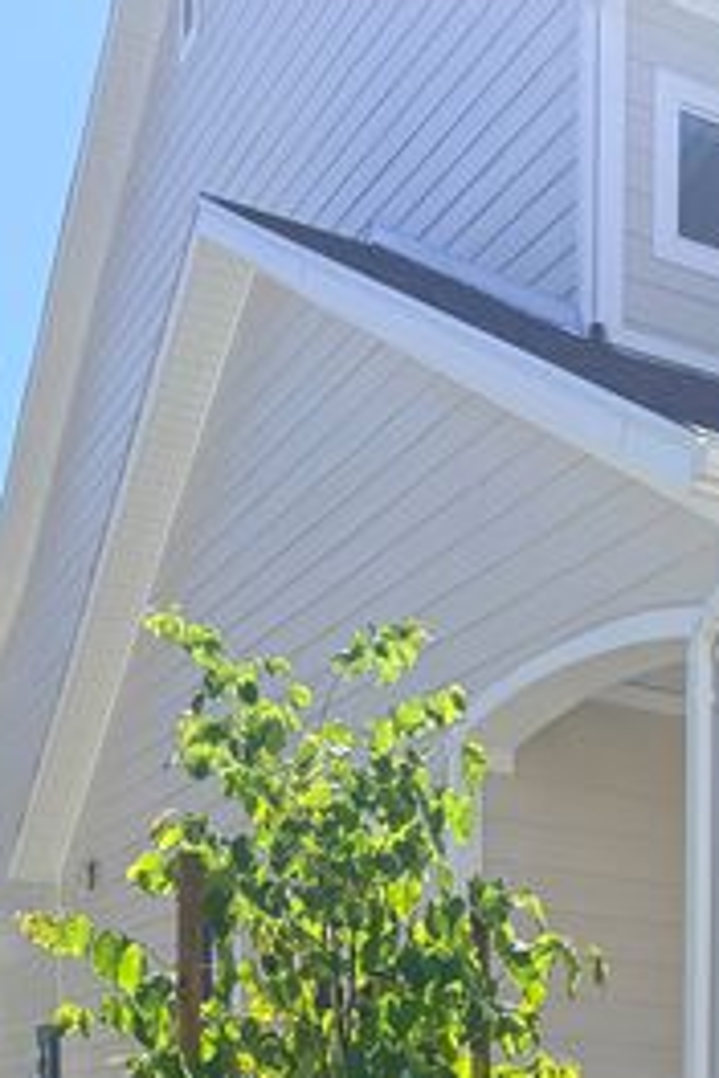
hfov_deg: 19.7
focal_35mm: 63
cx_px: 952
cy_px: 1325
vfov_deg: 27.6
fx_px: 1887
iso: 80
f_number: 1.78
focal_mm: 6.76
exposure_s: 1/3021
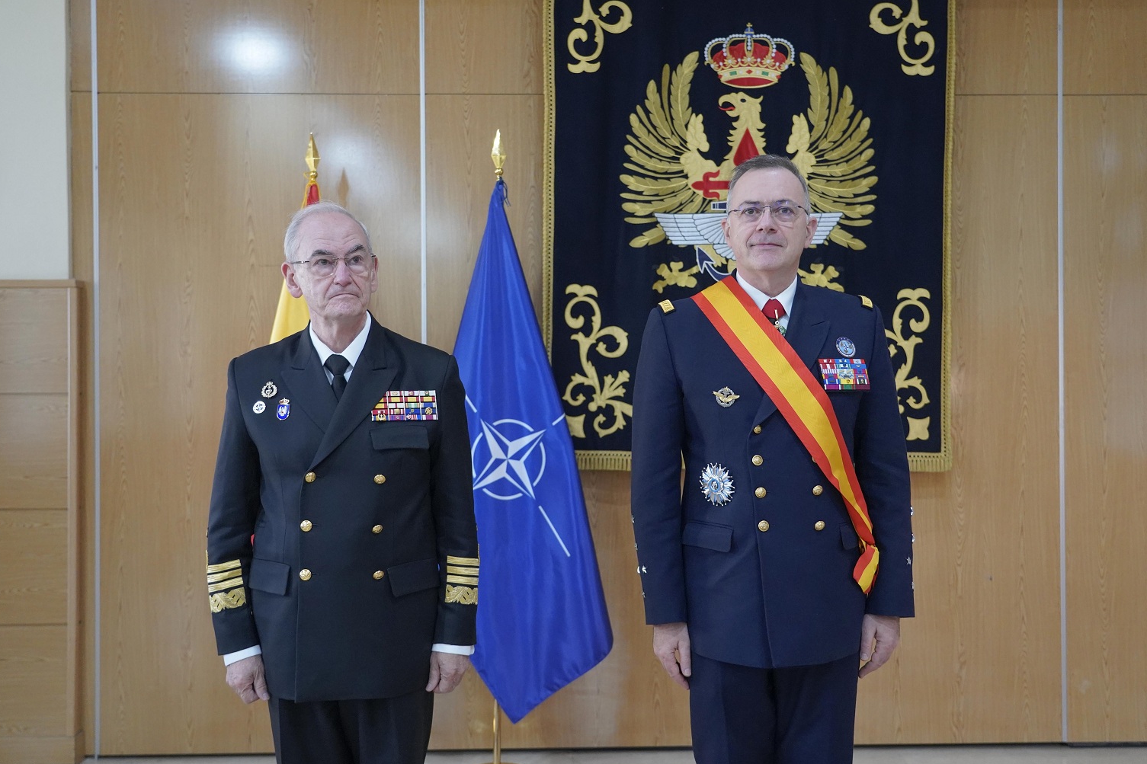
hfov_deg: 54.4
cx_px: 585
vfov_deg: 37.8
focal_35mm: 35
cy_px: 367
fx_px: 1115
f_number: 4
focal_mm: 33
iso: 5000
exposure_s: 1/160
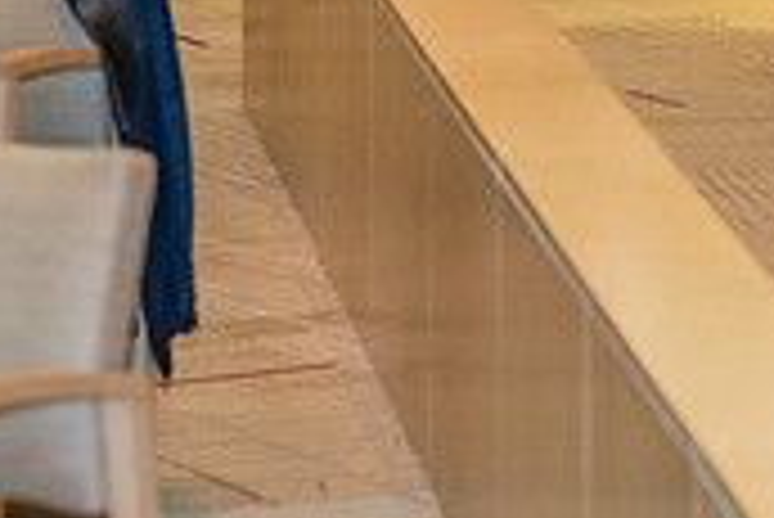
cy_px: -215
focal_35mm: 319
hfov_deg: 6.5
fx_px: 6864
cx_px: 237
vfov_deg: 4.3
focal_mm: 86
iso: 1250
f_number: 3.2
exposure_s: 1/160
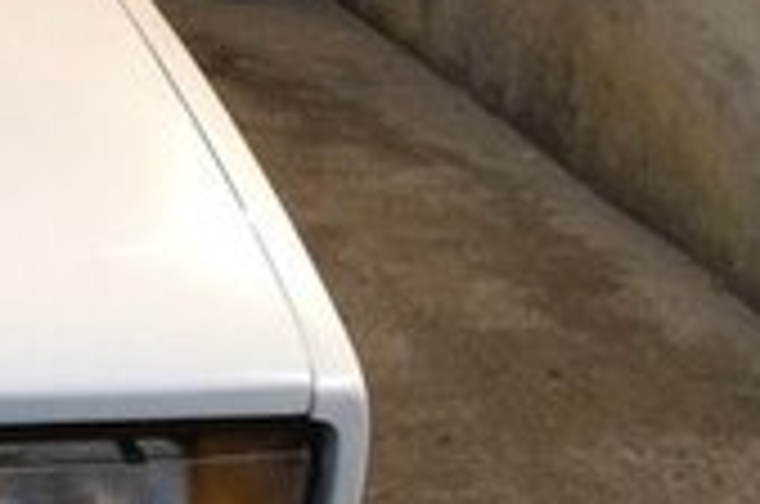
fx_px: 2486
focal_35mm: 118
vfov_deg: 11.6
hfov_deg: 15.3
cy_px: 259
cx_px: -549
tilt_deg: -21.3
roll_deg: +2.0
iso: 200
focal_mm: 4.15
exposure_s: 1/33
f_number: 2.2
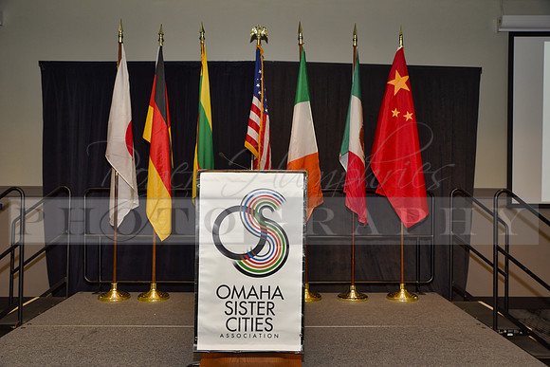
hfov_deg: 54.4
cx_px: 275
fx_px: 535
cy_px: 184
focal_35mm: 35
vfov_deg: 37.9
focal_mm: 35
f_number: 5
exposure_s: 1/60
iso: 200
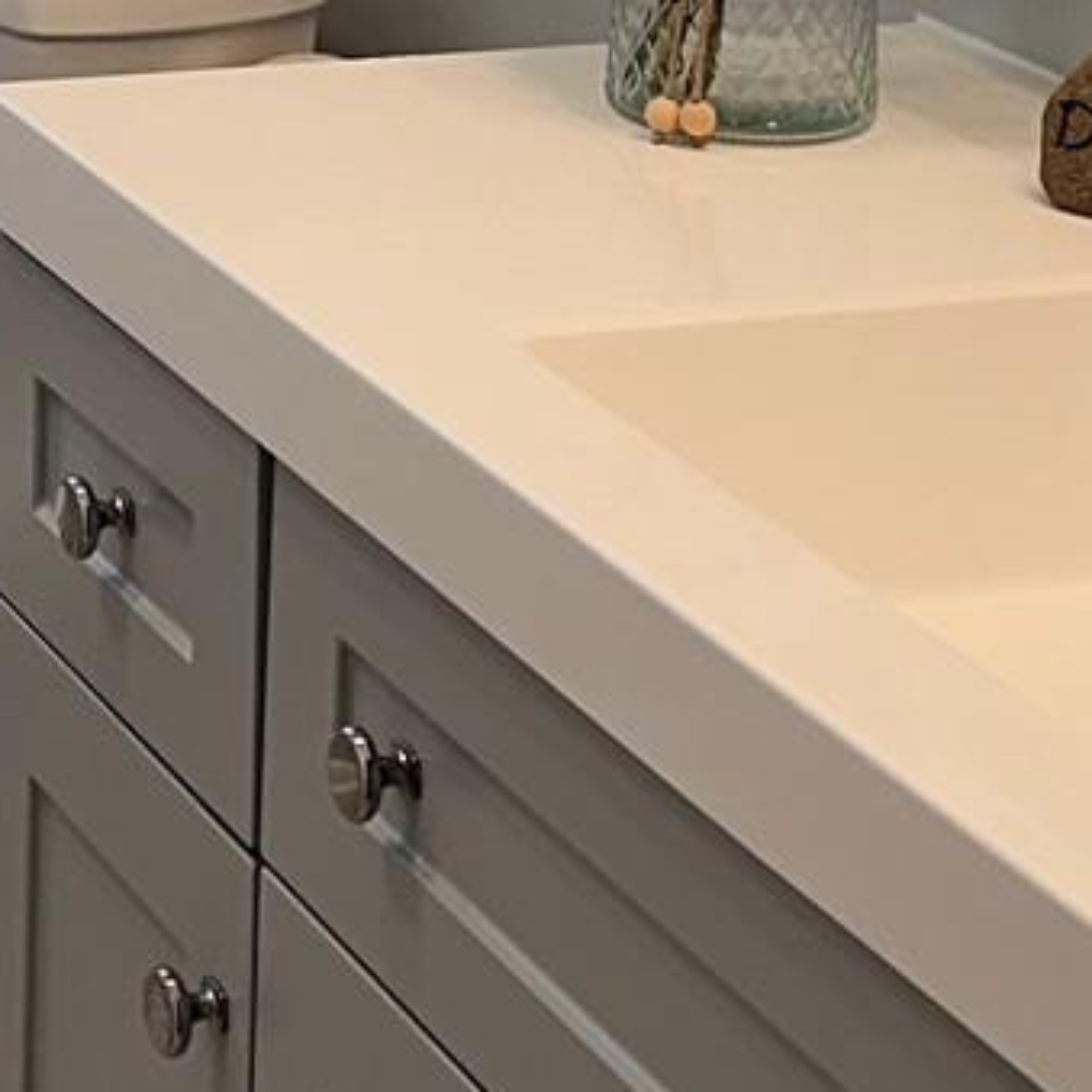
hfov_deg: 13.4
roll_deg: -2.0
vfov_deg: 12.7
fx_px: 4568
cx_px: -84
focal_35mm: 128
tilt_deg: -4.4
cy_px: -673
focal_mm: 6.86
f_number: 1.78
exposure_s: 1/136
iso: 64
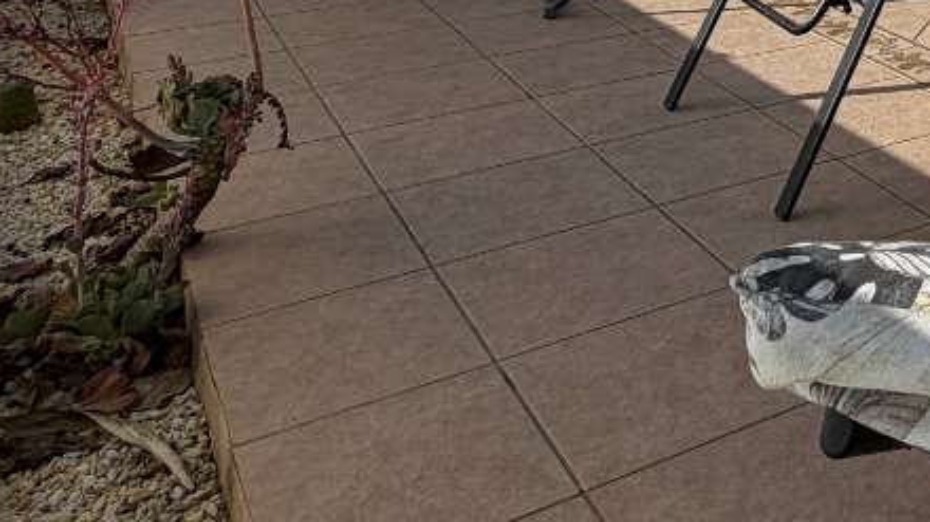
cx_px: 1127
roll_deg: -2.2
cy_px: -420
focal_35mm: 52
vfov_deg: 18.2
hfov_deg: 32.6
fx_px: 1282
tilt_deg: +6.2
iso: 20
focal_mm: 2.22
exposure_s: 1/1399
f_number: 2.2
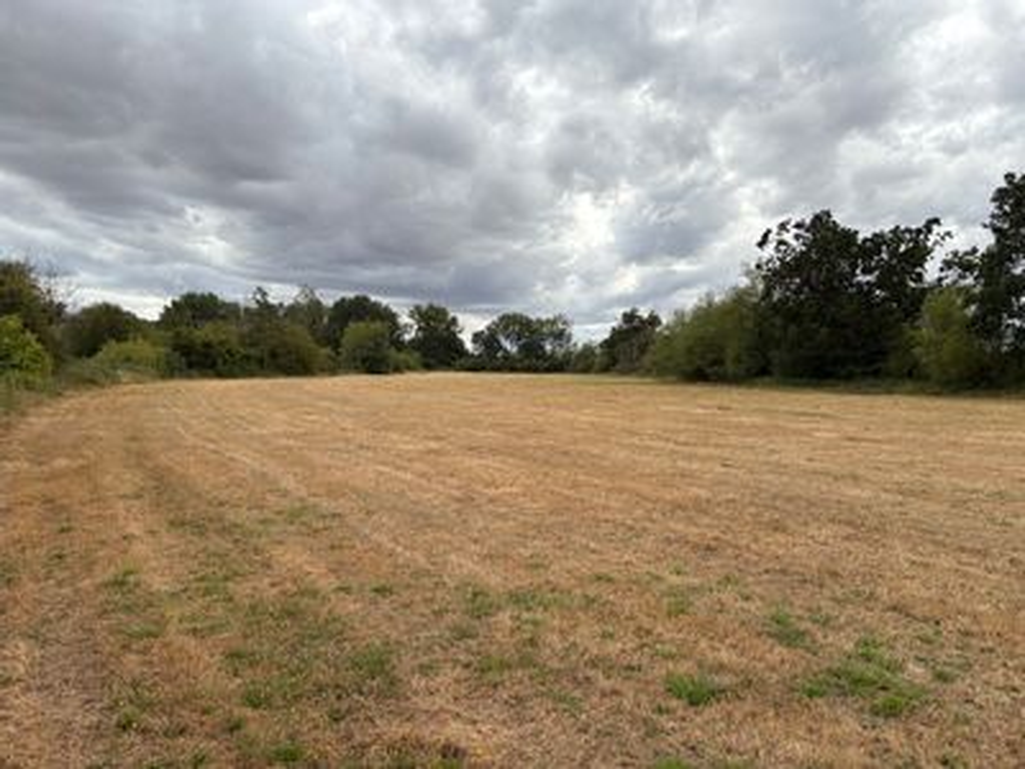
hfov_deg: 67.3
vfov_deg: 53.1
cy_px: 384
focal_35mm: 26
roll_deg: -0.6
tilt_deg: -1.1
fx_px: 770
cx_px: 512
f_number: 1.6
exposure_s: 1/2639
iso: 50
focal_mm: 5.96
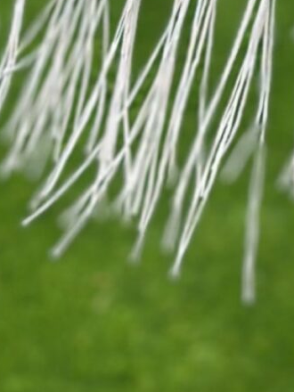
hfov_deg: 5.2
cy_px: -555
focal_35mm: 279
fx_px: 3159
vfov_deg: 6.7
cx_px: 587
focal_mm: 6.86
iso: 80
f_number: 1.78
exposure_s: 1/971
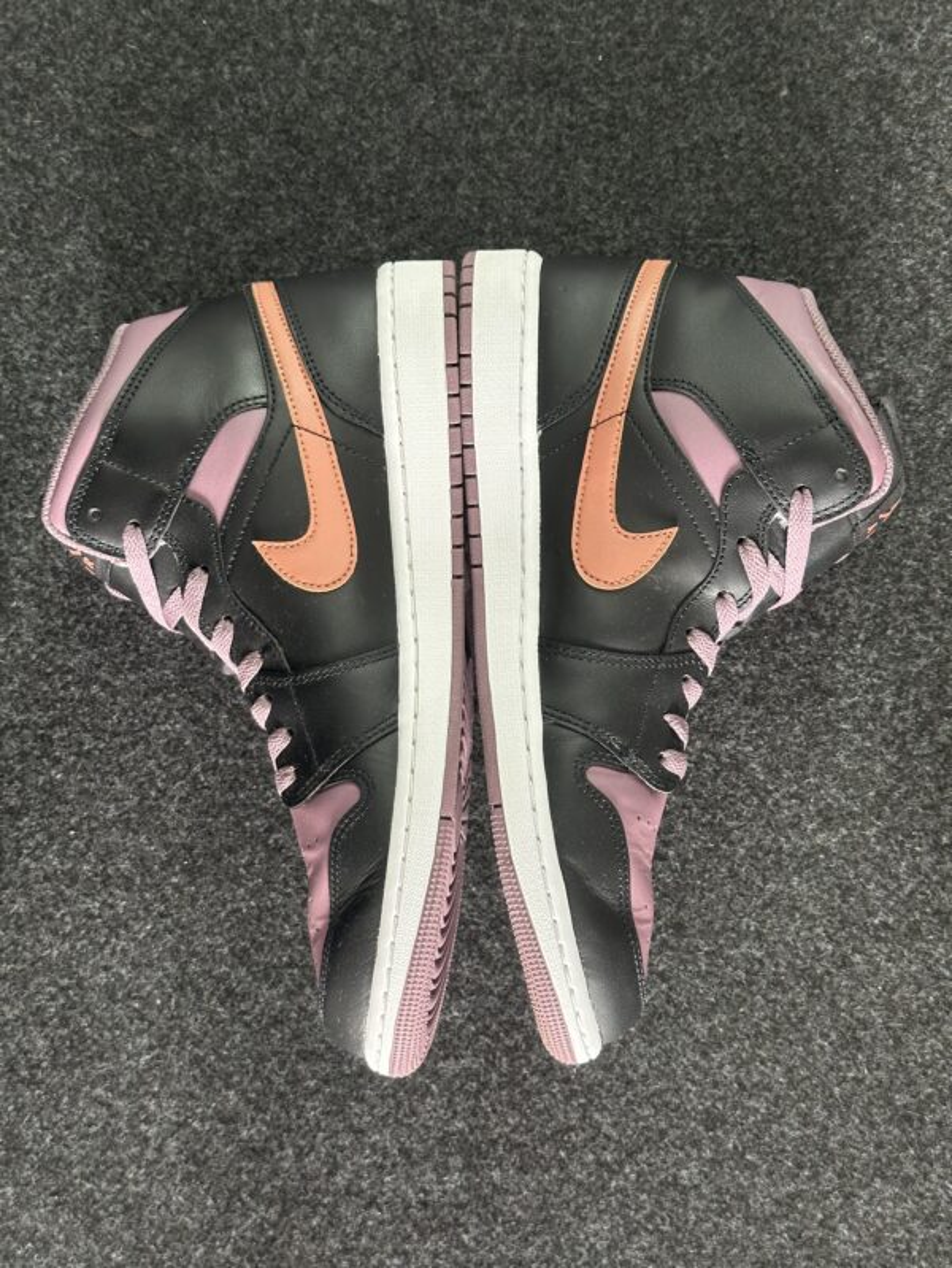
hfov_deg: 30.3
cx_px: 476
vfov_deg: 39.6
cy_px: 634
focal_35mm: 48
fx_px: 1759
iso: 250
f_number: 1.78
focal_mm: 6.86
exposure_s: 1/50
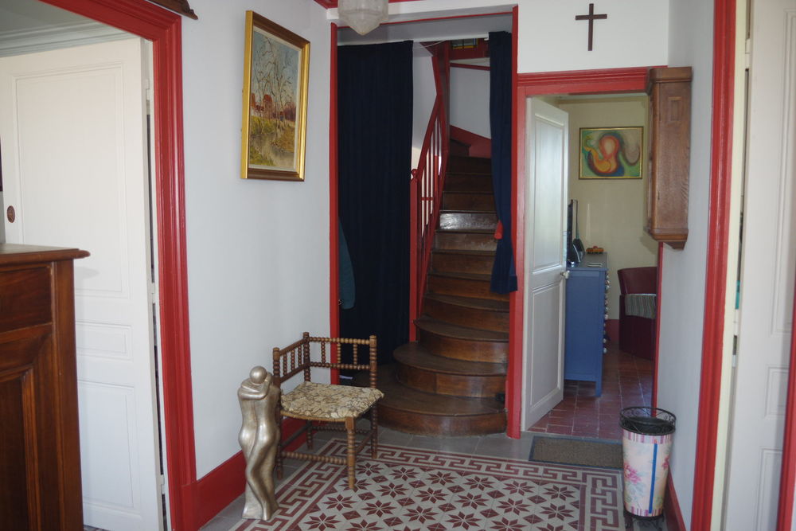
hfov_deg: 67.4
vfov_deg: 47.9
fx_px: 597
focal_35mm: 27
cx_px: 398
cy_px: 266
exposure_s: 1/50
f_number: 3.5
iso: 800
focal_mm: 18
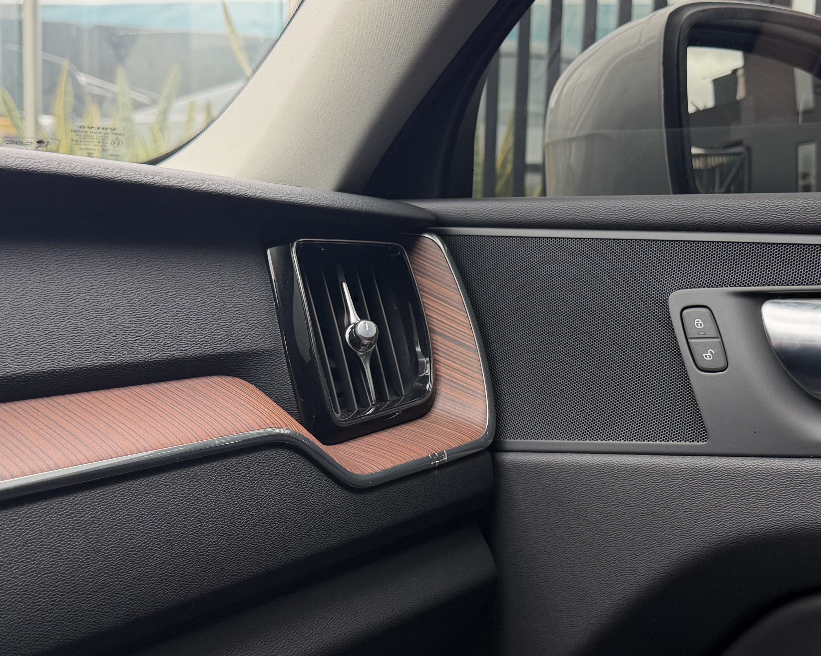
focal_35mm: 46
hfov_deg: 40.2
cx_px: 468
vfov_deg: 32.7
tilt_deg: -7.0
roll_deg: -1.3
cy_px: 352
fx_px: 1118
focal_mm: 6.76
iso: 80
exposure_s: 1/186
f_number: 1.78
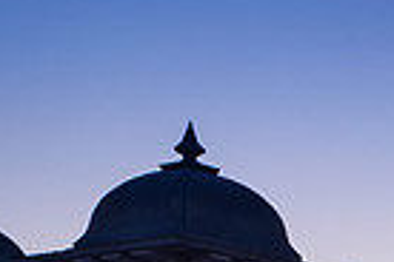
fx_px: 1652
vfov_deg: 8.6
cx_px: 802
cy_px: 531
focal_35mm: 151
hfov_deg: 12.0
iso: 50
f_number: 22
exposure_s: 5
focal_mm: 24
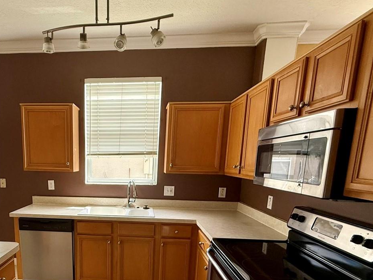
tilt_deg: -8.7
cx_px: 116
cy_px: 210
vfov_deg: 54.2
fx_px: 259
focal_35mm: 24
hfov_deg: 69.0
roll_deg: -0.1
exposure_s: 1/99
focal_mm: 2.22
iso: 125
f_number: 2.2
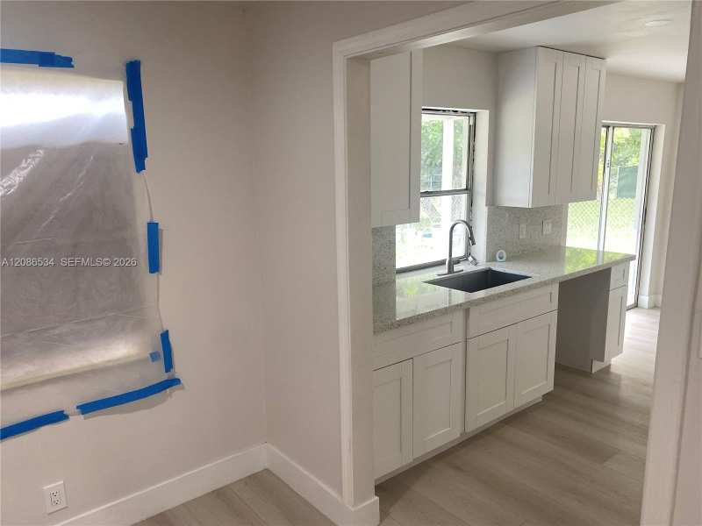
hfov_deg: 67.3
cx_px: 351
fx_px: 527
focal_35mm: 26
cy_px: 263
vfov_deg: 53.1
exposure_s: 1/120
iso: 125
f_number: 1.8
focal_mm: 4.25
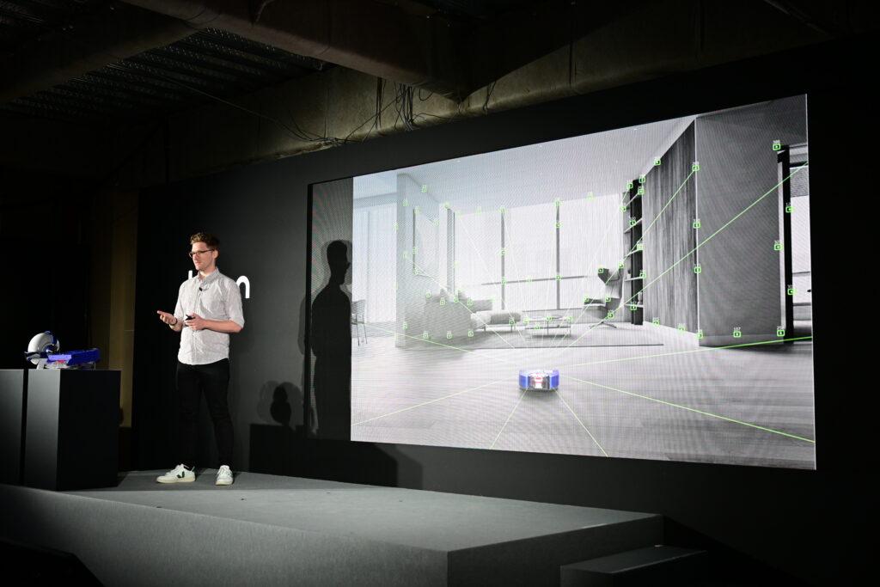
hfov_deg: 46.4
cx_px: 440
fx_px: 1027
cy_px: 294
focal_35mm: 42
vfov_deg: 31.9
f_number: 3.2
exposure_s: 1/200
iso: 1000
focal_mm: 42
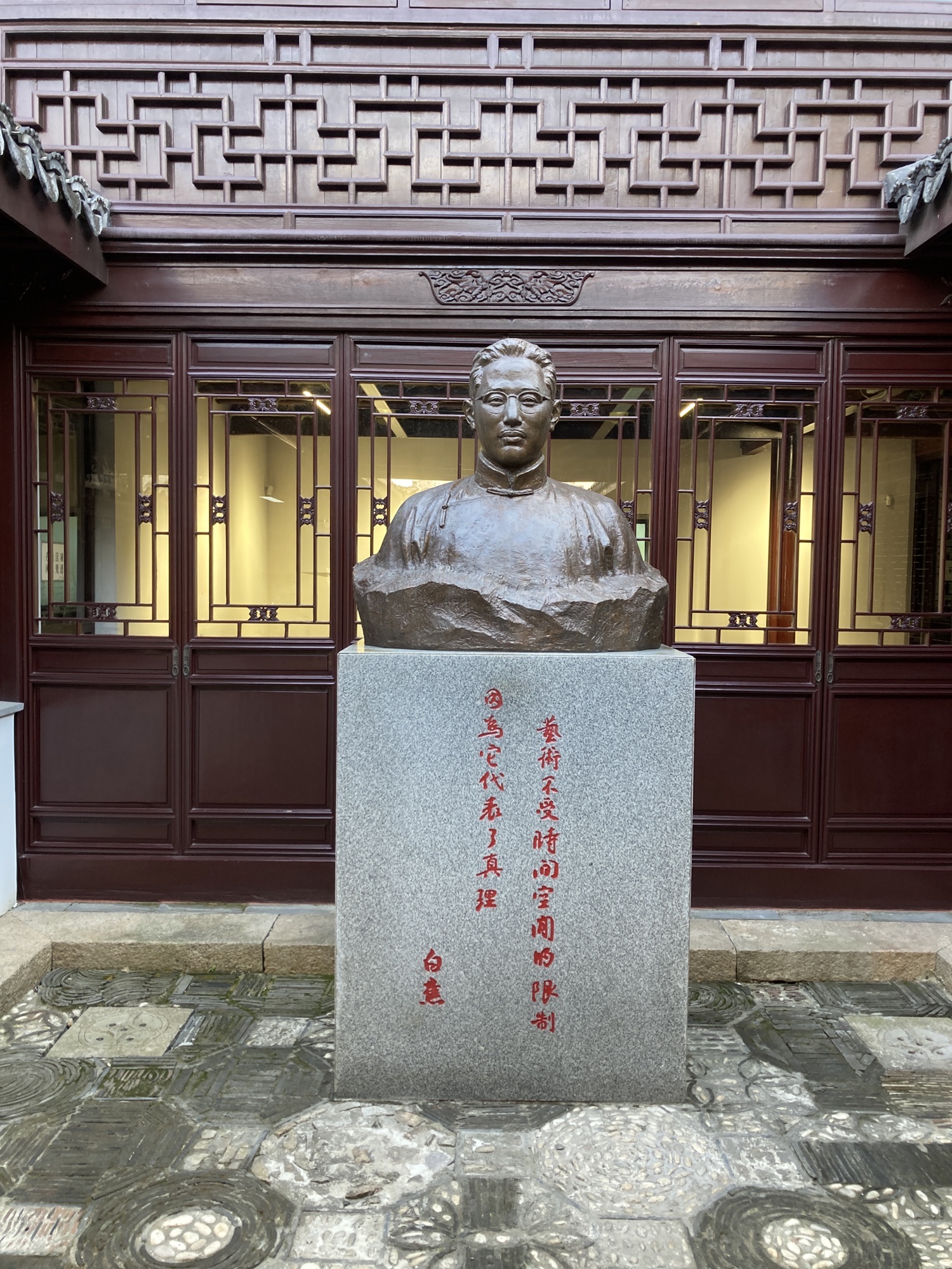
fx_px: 1027
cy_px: 634
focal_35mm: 28
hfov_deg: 49.7
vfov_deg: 63.4
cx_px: 476
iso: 80
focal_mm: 3.99
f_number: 1.8
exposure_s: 1/100
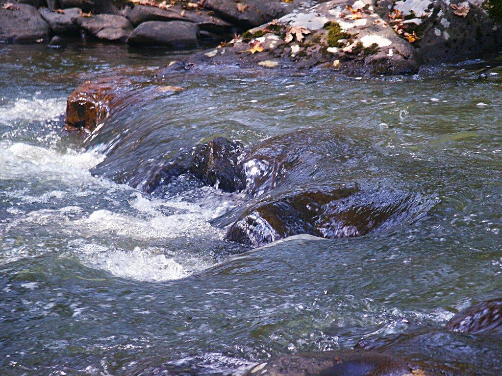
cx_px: 251
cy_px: 188
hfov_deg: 14.2
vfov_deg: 10.7
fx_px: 2016
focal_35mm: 139
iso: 125
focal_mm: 28.23
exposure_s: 1/125
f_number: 3.6
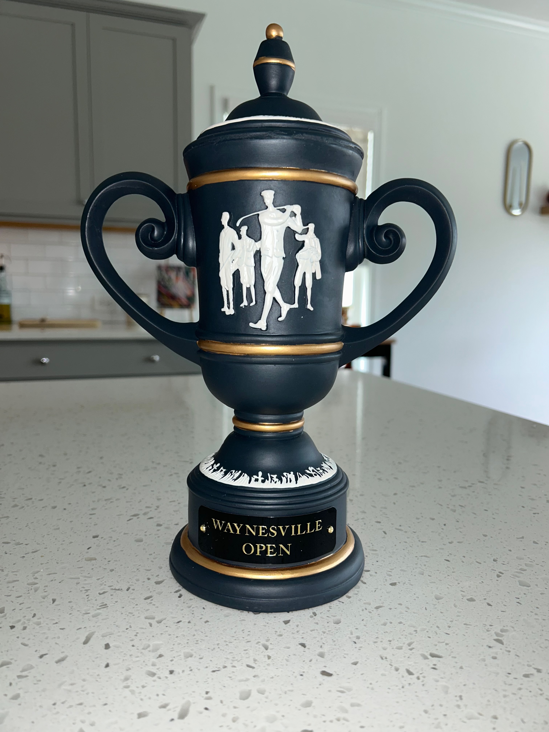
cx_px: 274
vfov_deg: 67.3
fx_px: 550
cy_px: 366
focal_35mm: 26
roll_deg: -0.6
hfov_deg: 53.1
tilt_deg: -7.0
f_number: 1.5
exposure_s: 1/49
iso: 32
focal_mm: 5.7
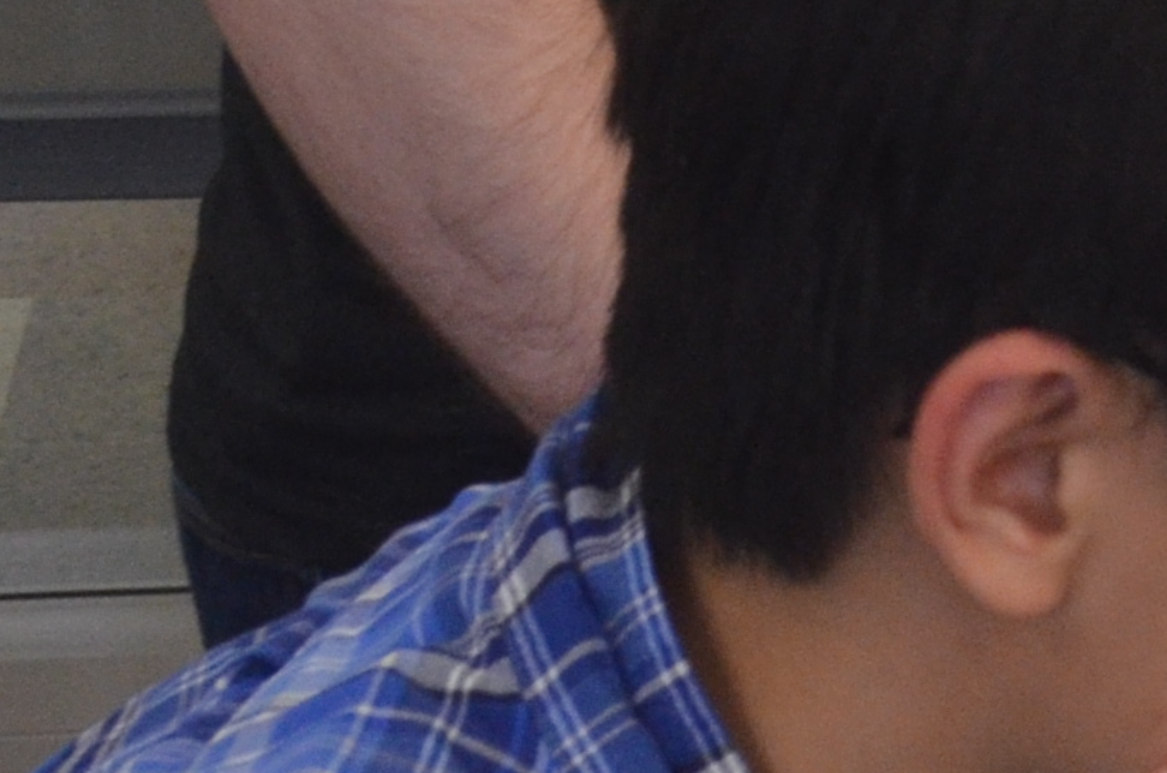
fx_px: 6373
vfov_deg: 6.8
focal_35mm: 197
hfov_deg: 9.9
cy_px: -619
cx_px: 2108
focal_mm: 22
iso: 800
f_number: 7.1
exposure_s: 1/15
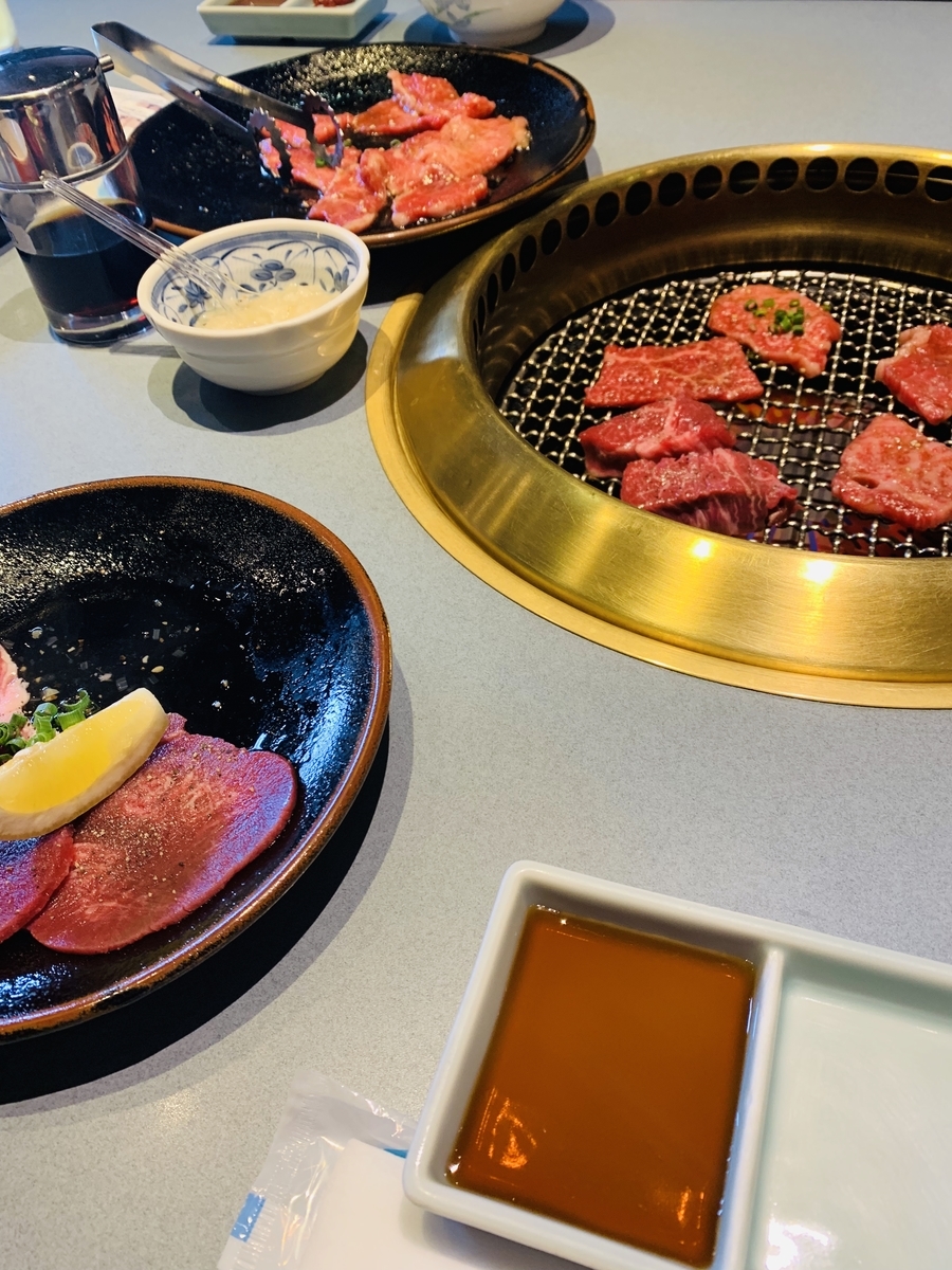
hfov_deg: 53.1
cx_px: 476
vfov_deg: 67.3
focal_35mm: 26
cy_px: 635
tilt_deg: -47.2
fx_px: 953
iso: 100
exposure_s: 1/50
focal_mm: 4.25
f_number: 1.8
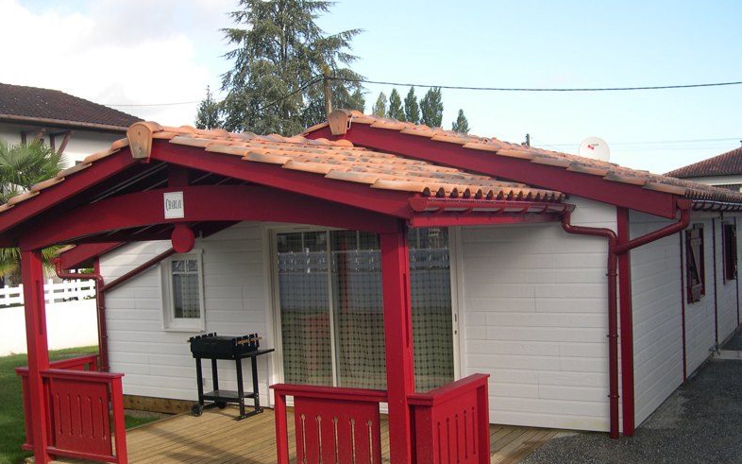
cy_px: 266
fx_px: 829
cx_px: 377
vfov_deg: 31.2
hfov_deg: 48.2
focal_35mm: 41
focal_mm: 8
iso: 100
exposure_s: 1/488
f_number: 2.8
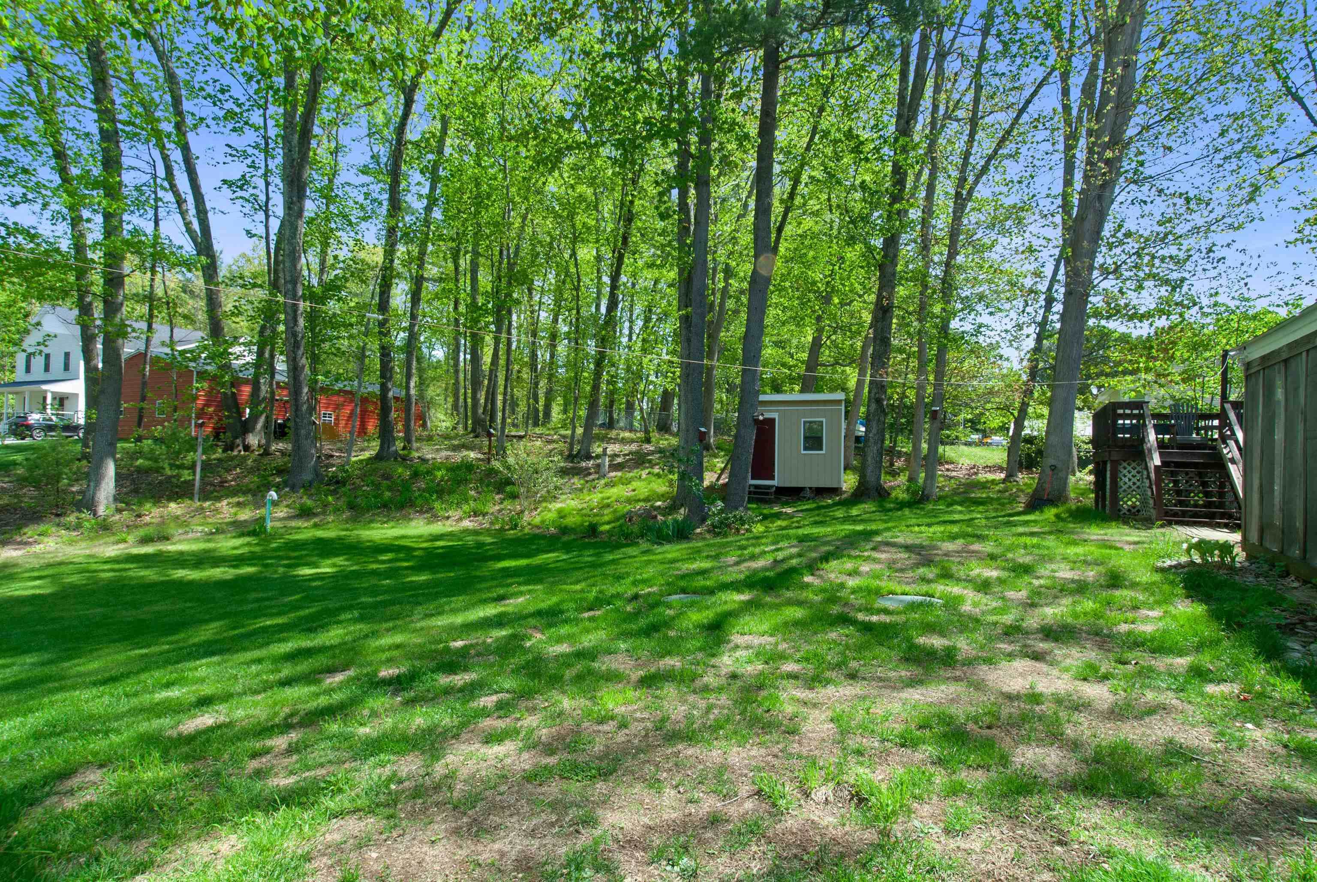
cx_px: 658
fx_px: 659
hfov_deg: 89.9
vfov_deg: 67.5
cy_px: 441
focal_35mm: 18
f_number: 11
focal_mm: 12
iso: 200
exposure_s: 1/50
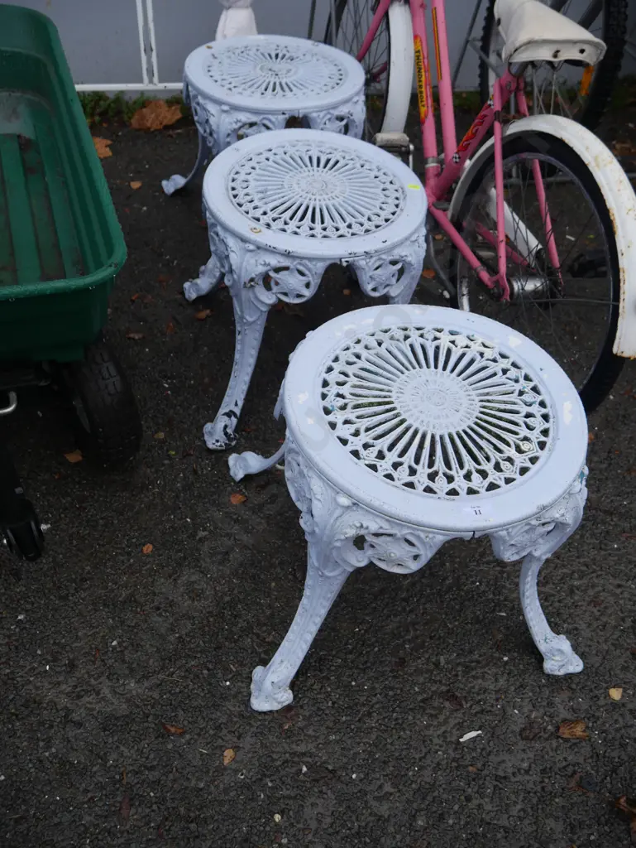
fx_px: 685
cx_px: 318
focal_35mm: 28
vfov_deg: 63.4
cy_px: 424
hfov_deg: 49.8
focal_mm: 14
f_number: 4
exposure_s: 1/125
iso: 200
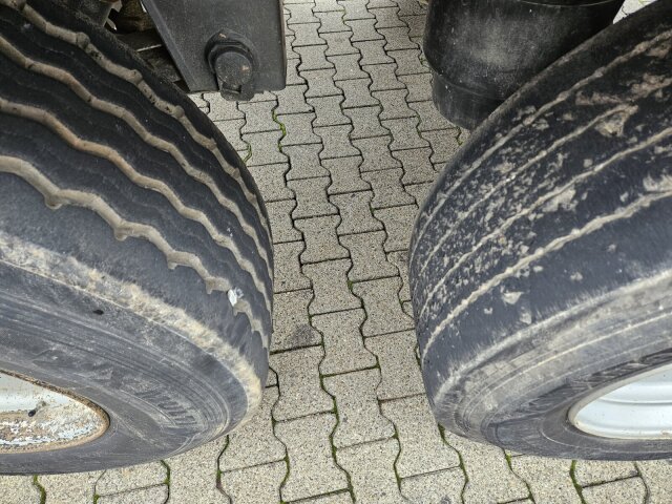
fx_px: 446
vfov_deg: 58.9
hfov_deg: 73.9
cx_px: 336
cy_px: 252
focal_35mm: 23
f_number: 1.8
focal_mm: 5.4
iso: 125
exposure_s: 1/100
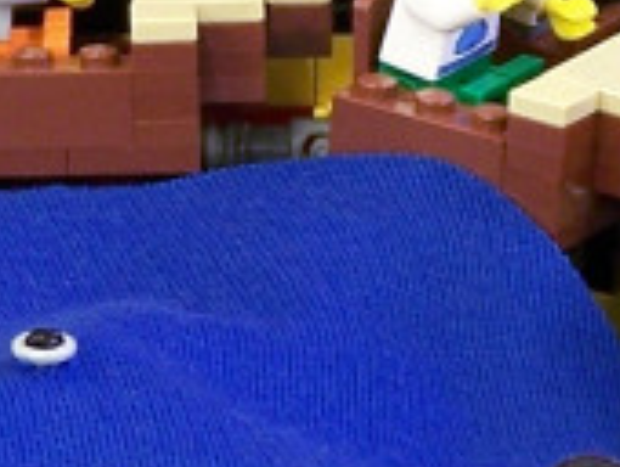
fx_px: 13829
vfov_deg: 1.9
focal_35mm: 771
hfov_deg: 2.6
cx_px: 244
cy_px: 135
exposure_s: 1/2
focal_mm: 21.2
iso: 80
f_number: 3.2
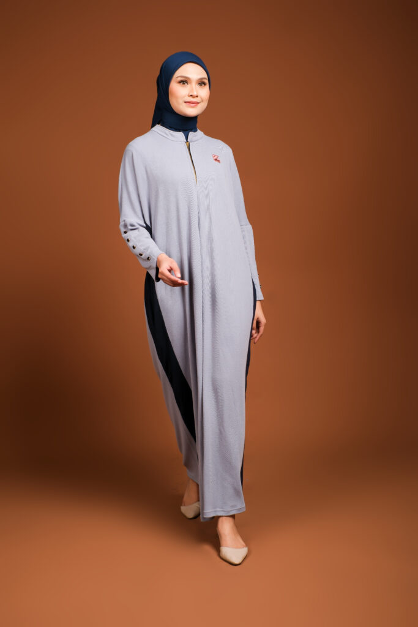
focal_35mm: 53
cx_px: 209
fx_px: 923
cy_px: 314
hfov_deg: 25.5
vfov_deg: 37.5
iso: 250
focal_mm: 35
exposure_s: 1/200
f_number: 9
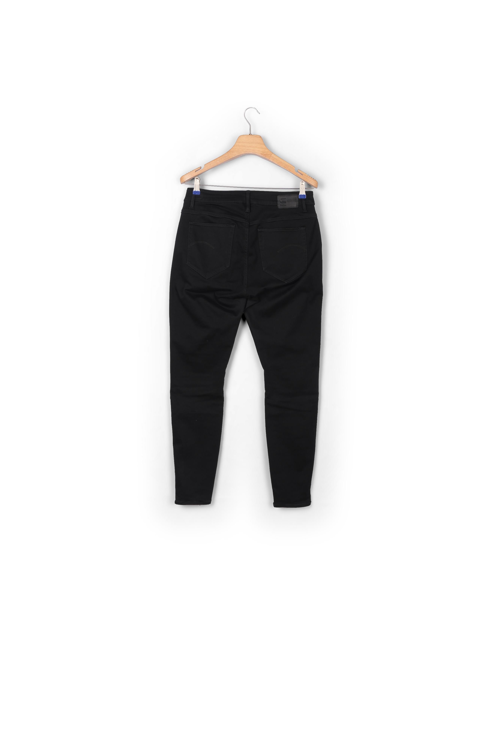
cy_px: 375
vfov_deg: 51.9
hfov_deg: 35.9
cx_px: 250
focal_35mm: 37
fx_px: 771
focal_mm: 37
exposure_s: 1/200
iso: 100
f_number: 13
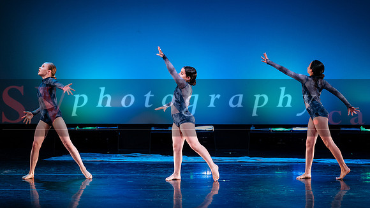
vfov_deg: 8.6
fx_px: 1380
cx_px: 191
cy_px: 78
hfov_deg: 15.3
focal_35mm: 141
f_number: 2.8
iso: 1250
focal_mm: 113
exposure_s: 1/500
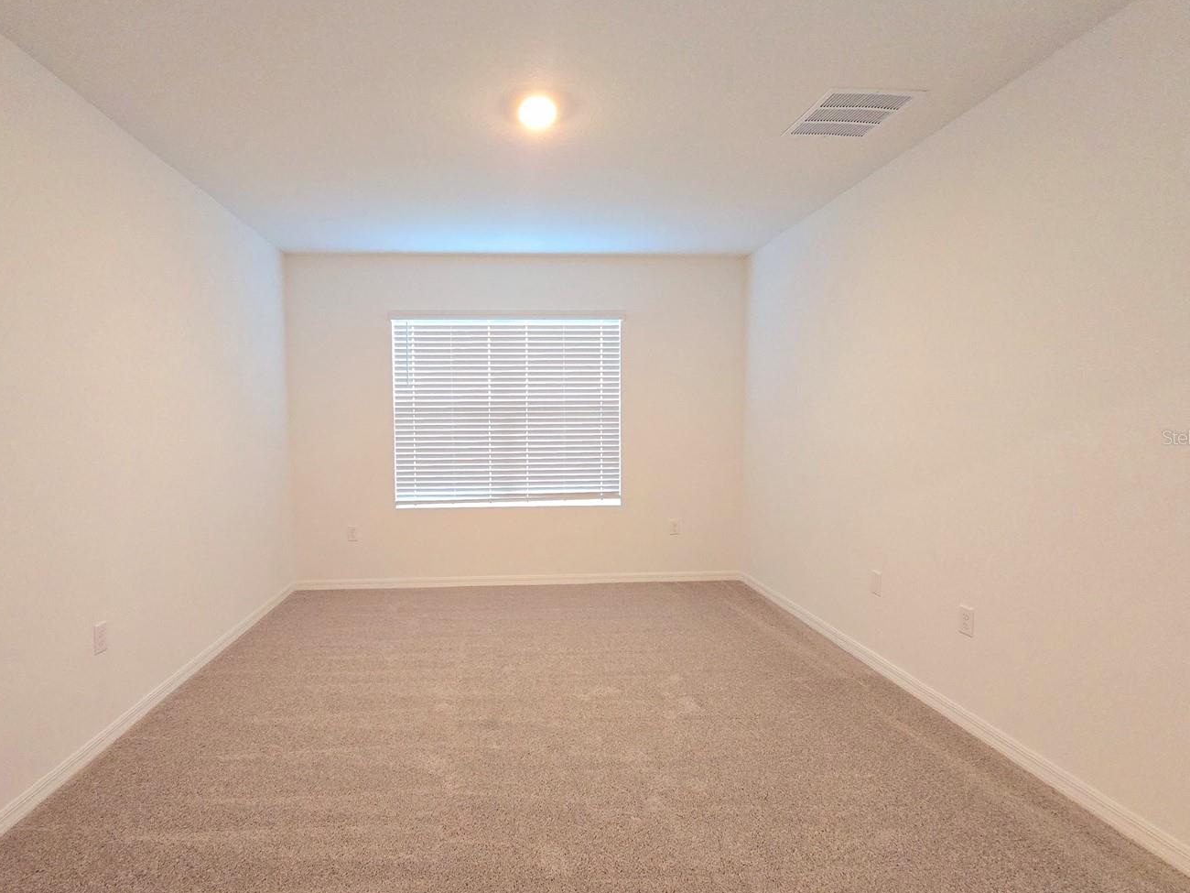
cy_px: 437
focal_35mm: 16
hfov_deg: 94.0
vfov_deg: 78.1
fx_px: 550
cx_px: 516
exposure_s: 1/60
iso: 800
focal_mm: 2.2
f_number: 2.2
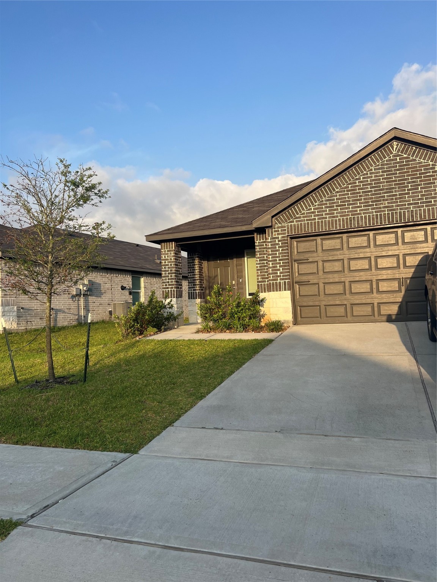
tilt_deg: +3.5
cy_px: 291
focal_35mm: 26
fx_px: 438
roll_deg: +2.0
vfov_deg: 67.3
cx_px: 218
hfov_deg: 53.1
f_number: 1.5
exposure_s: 1/1779
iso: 50
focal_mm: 5.7
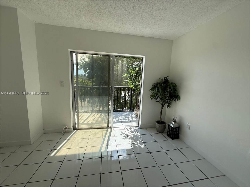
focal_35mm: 14
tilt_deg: -7.4
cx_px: 125
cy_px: 94
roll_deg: -2.6
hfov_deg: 102.1
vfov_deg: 85.7
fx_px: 101
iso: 64
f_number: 2.2
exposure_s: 1/638
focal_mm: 2.22
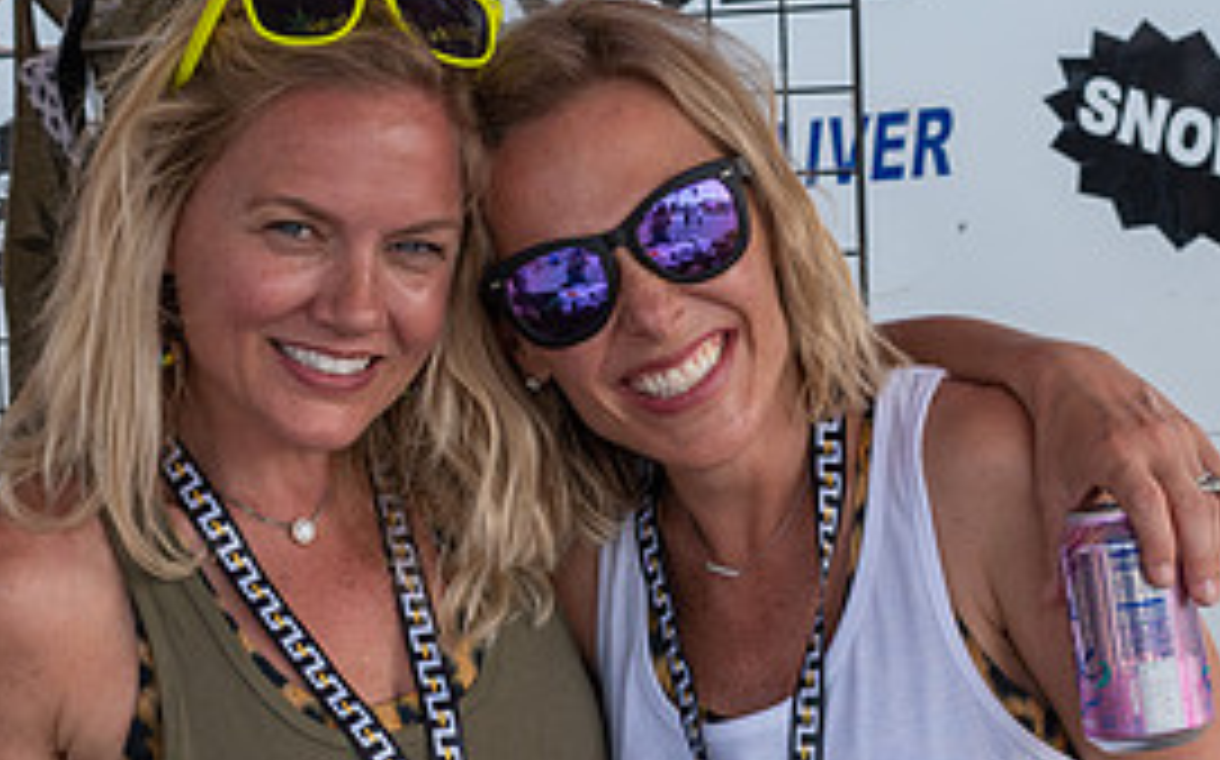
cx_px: 558
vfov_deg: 13.6
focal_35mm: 95
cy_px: 699
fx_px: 3157
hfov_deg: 21.9
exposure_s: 1/250
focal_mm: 29
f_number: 8
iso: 200
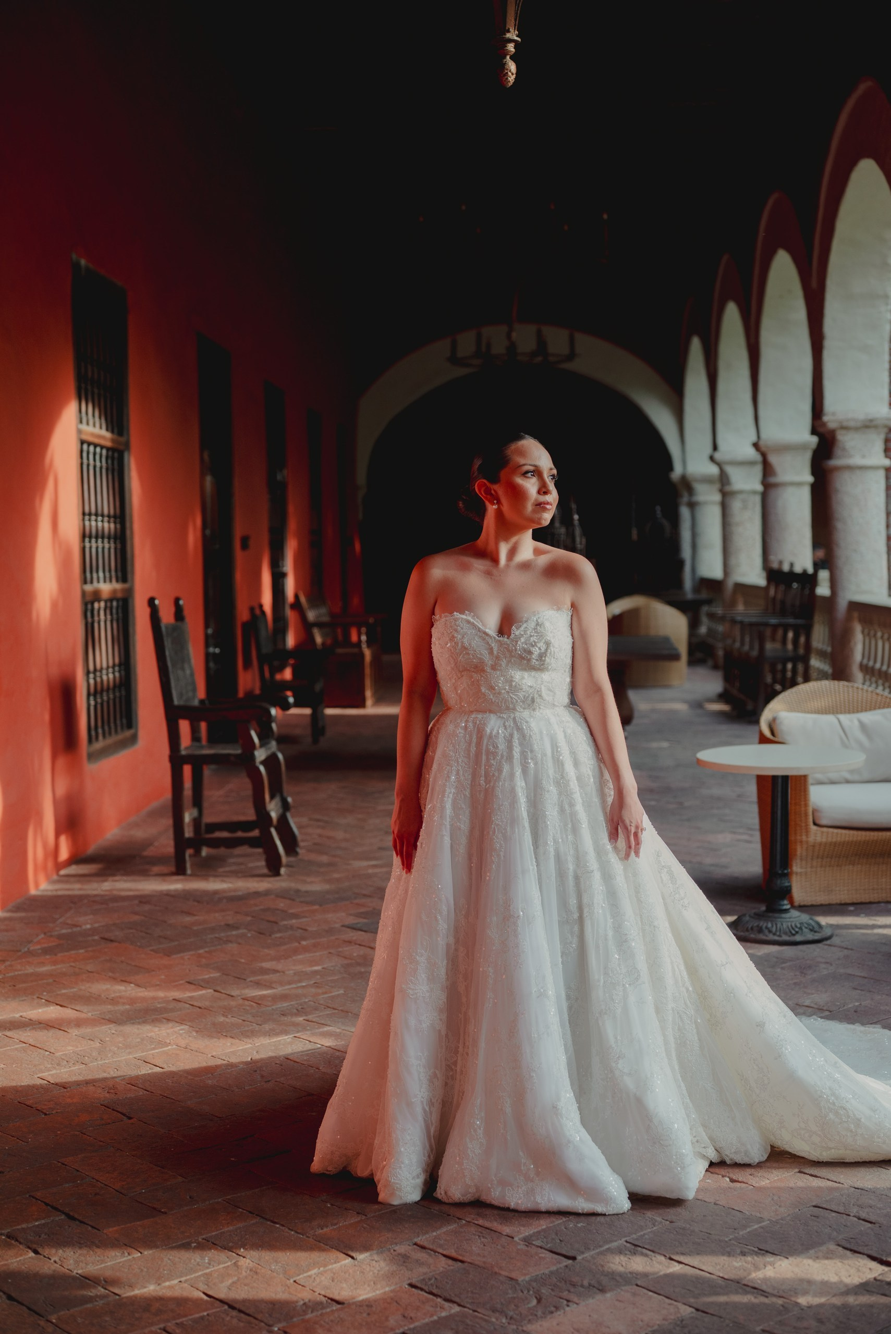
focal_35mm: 50
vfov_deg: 39.6
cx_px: 446
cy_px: 667
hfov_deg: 27.0
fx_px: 1854
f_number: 2.8
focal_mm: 50
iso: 250
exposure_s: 1/320
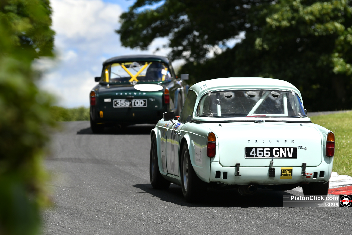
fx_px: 2346
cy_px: 118
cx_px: 176
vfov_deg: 5.7
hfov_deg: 8.6
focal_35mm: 240
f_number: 4
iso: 125
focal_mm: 160
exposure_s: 1/640
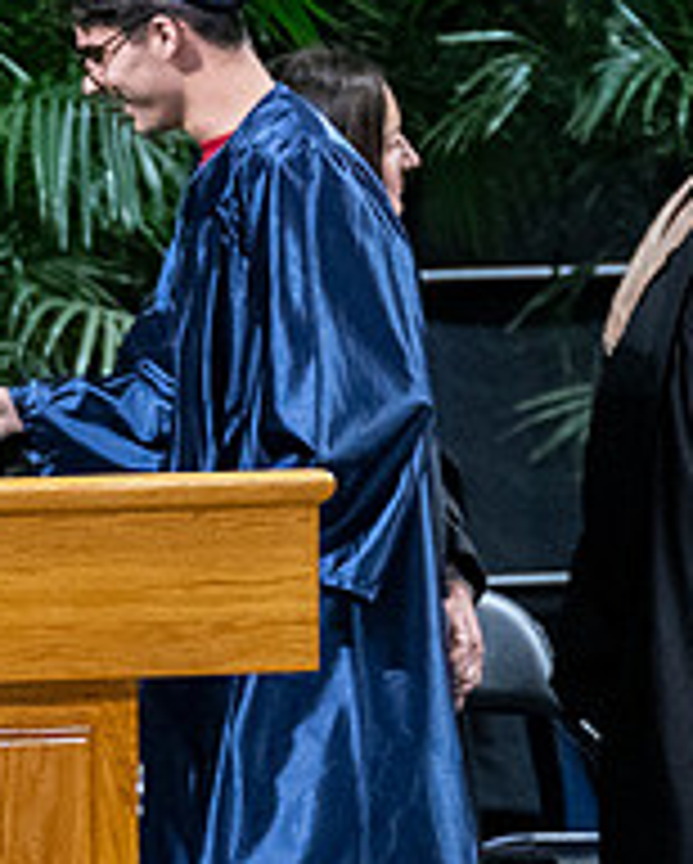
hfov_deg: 1.4
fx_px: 29334
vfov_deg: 1.7
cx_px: 280
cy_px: 596
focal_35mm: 1146
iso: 2000
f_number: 4
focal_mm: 200
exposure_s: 1/200
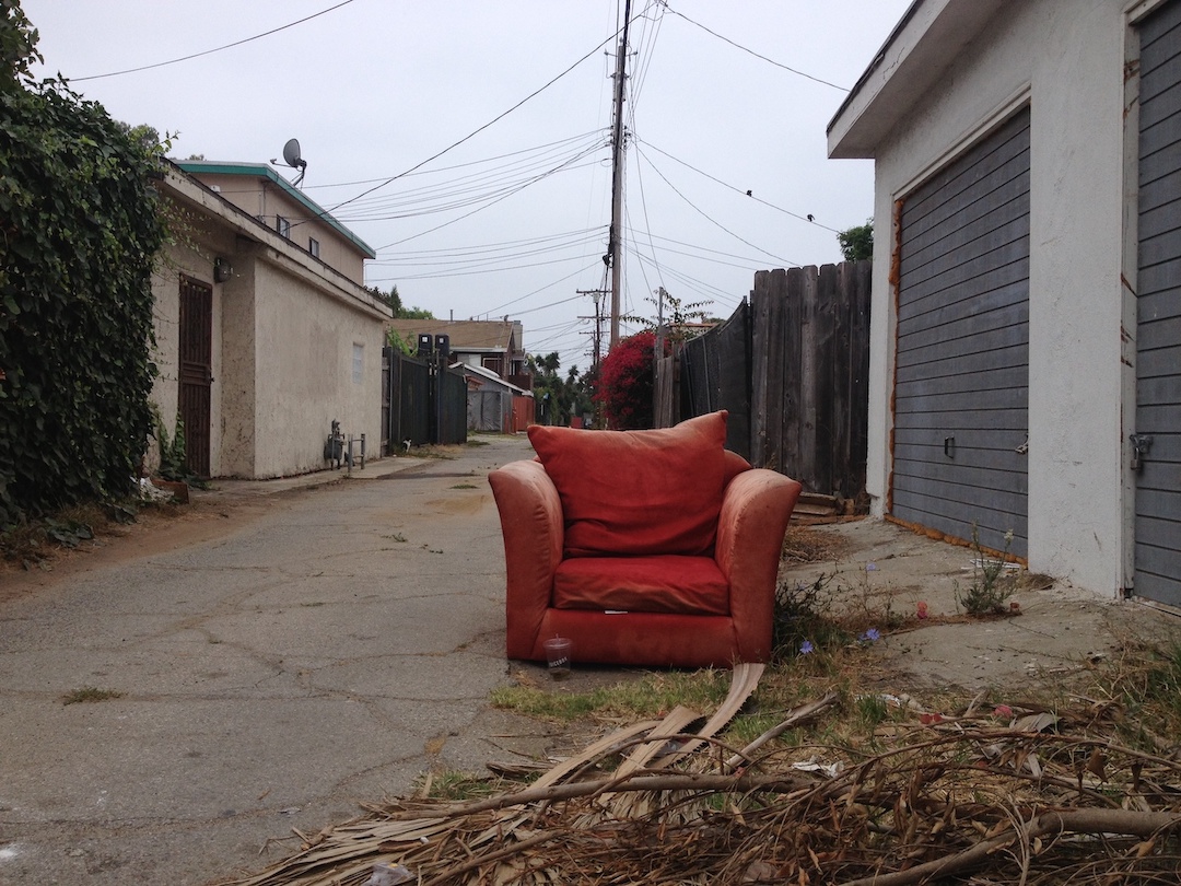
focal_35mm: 35
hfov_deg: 52.6
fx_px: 1194
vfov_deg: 40.7
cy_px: 443
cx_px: 590
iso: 50
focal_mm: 4.28
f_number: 2.4
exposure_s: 1/849
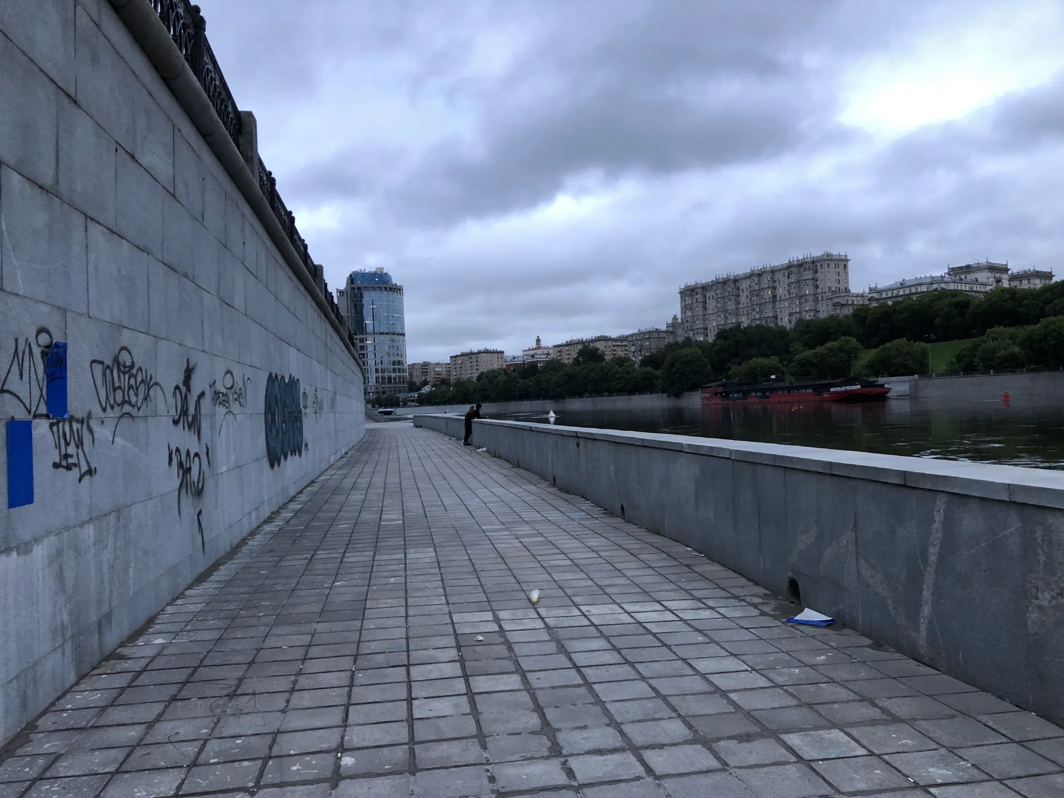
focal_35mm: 29
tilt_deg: +1.5
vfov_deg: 48.2
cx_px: 529
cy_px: 405
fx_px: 891
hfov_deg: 61.7
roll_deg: +2.0
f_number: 1.8
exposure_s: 1/31
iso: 40
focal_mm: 4
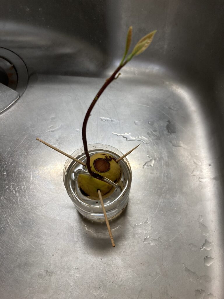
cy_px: 150
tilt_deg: -60.9
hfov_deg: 49.7
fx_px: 242
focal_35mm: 28
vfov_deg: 63.4
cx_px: 112
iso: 64
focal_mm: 3.99
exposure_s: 1/100
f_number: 1.8
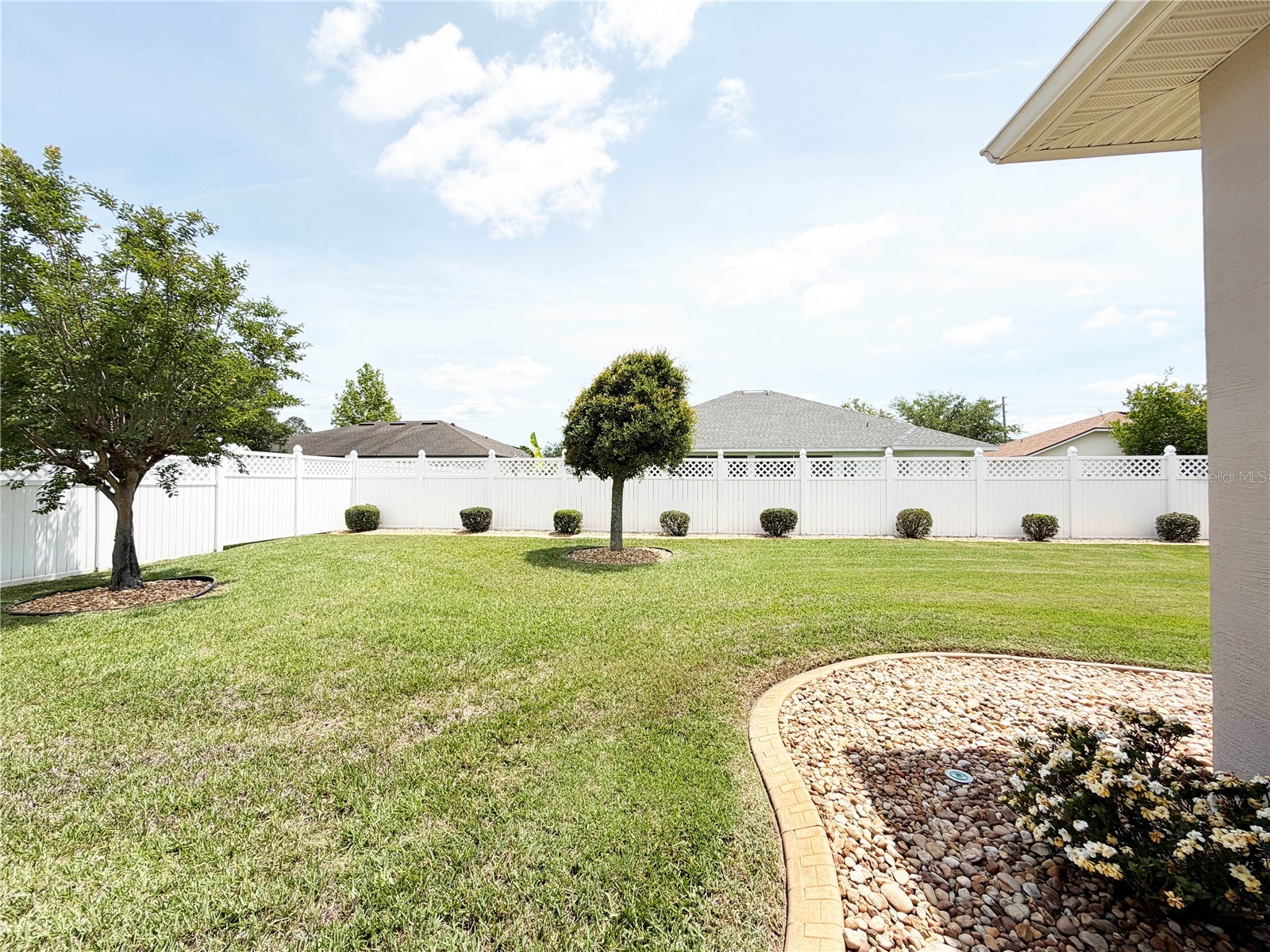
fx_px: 514
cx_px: 635
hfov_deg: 102.1
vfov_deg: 85.7
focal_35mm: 14
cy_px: 476
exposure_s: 1/1399
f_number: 2.2
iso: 20
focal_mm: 2.22
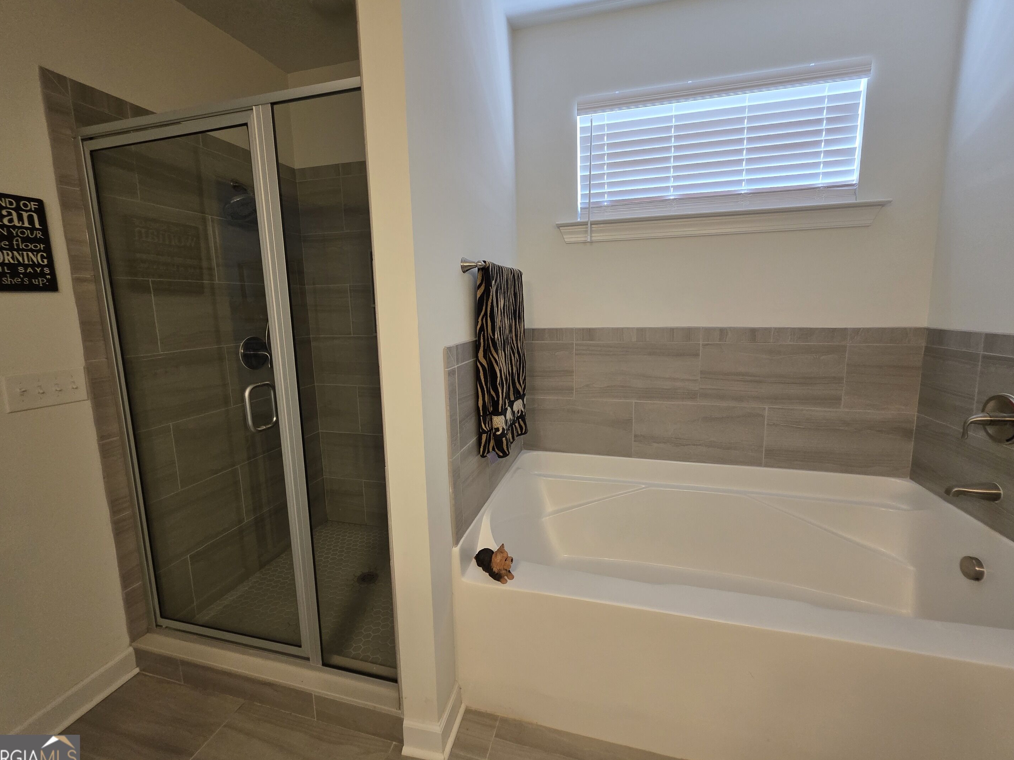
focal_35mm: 14
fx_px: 410
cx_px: 503
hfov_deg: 102.1
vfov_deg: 85.6
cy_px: 366
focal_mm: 2.2
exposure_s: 1/120
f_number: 1.9
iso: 250
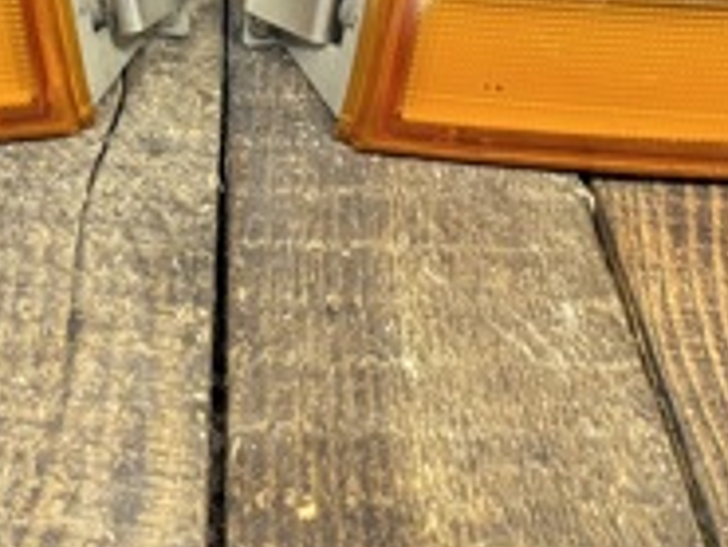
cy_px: -272
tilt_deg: -16.9
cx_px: 201
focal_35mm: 83
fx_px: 1747
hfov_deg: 23.4
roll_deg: -0.3
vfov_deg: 16.3
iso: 640
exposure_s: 1/50
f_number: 1.78
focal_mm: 6.76
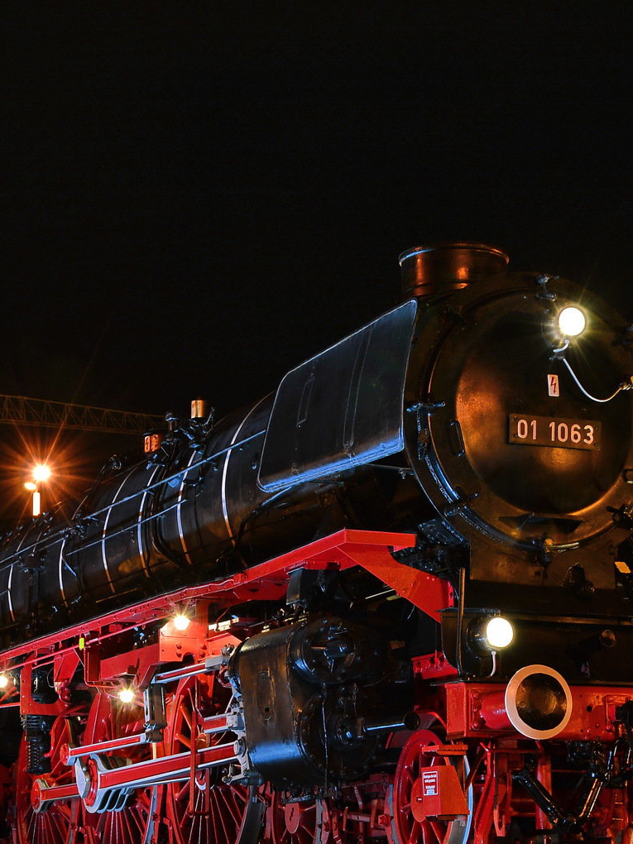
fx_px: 2314
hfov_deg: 15.6
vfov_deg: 20.7
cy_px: 491
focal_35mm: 95
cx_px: 275
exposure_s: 5
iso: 100
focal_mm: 35
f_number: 8
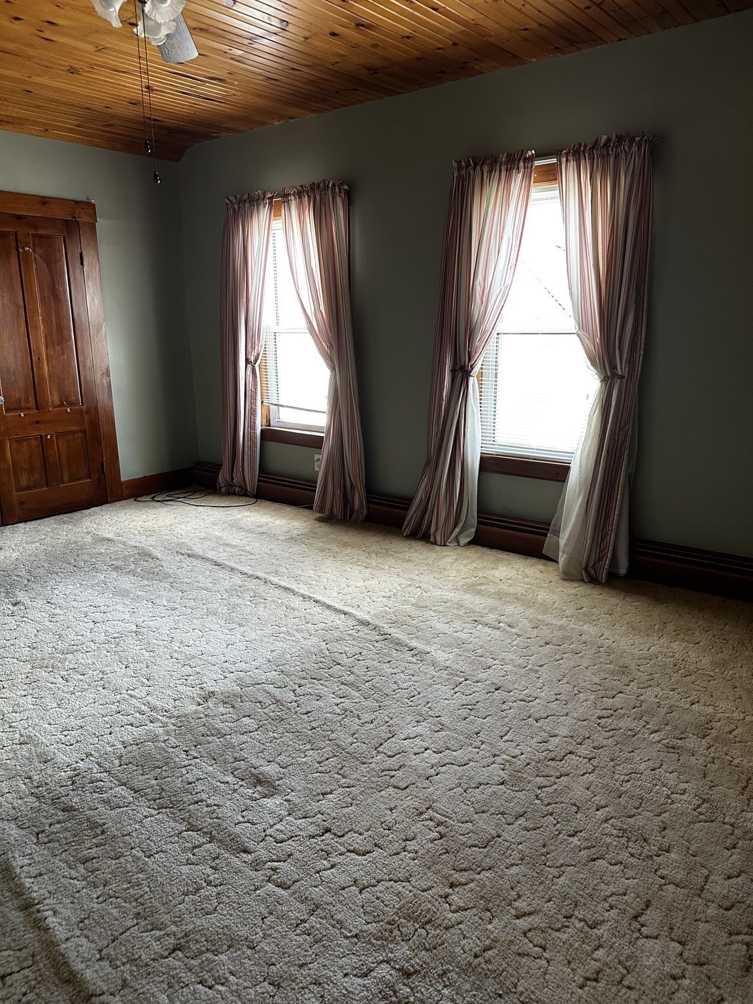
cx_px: 376
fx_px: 696
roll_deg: -0.3
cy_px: 502
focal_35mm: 24
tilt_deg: -14.5
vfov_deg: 71.6
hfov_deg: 56.8
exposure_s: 1/77
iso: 250
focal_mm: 6.86
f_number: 1.78
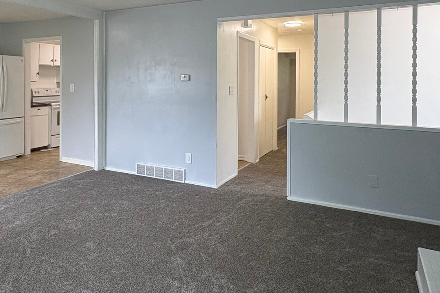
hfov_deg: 61.1
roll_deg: +0.3
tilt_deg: -0.3
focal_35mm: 30
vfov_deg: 42.6
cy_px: 81
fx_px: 367
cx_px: 164
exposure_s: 1/120
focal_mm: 2.22
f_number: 2.2
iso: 100
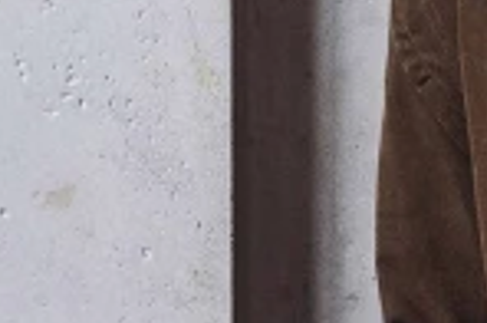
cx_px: 716
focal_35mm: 192
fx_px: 2592
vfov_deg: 7.1
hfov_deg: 10.4
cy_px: -26
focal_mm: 42
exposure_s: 1/160
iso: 1000
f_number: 8
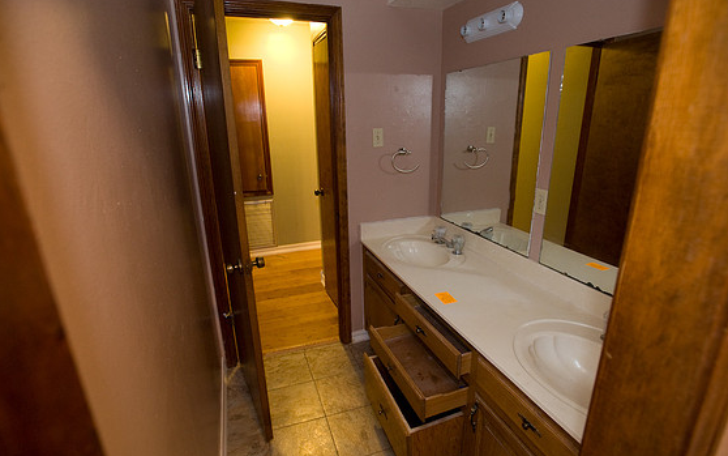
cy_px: 233
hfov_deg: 91.1
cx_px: 364
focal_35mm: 18
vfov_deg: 65.0
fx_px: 357
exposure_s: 1/25
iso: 1250
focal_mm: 17
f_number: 4
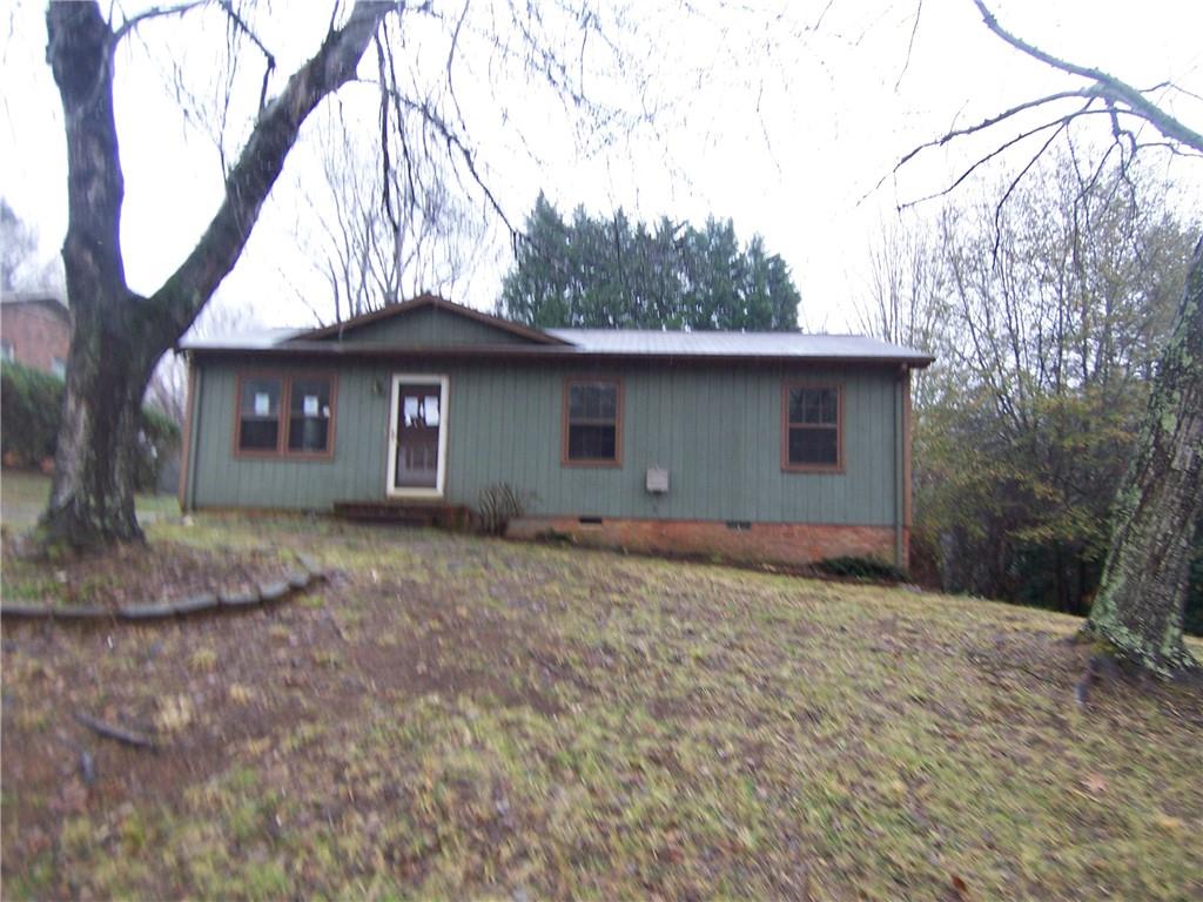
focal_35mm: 23
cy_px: 451
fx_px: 799
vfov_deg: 58.9
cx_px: 602
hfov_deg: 73.9
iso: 80
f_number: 2.8
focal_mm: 3.8
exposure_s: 1/30
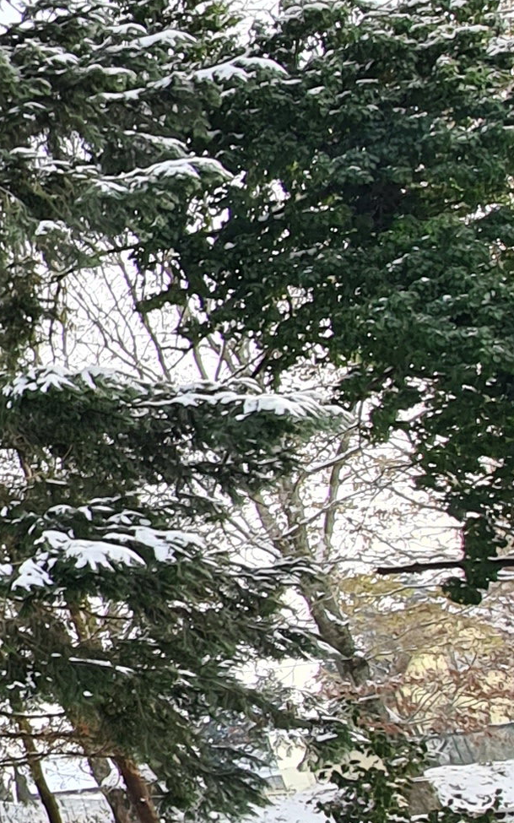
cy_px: 469
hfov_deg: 14.2
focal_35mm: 57
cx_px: -757
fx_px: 1278
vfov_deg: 35.6
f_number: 2.2
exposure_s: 1/277
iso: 50
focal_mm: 2.2
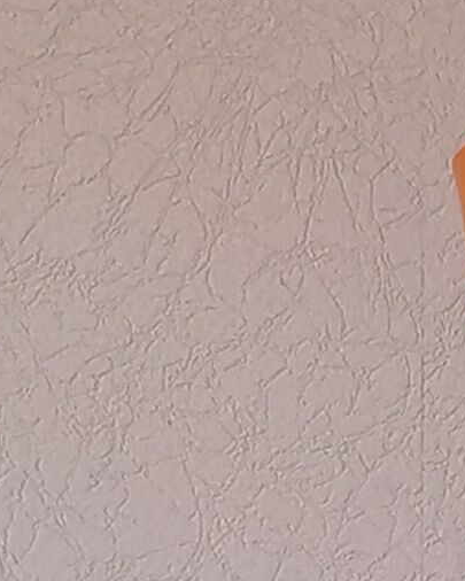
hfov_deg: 7.0
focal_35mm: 218
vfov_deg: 8.4
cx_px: 728
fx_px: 3749
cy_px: 1178
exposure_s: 1/50
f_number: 1.8
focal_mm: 5.58
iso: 200
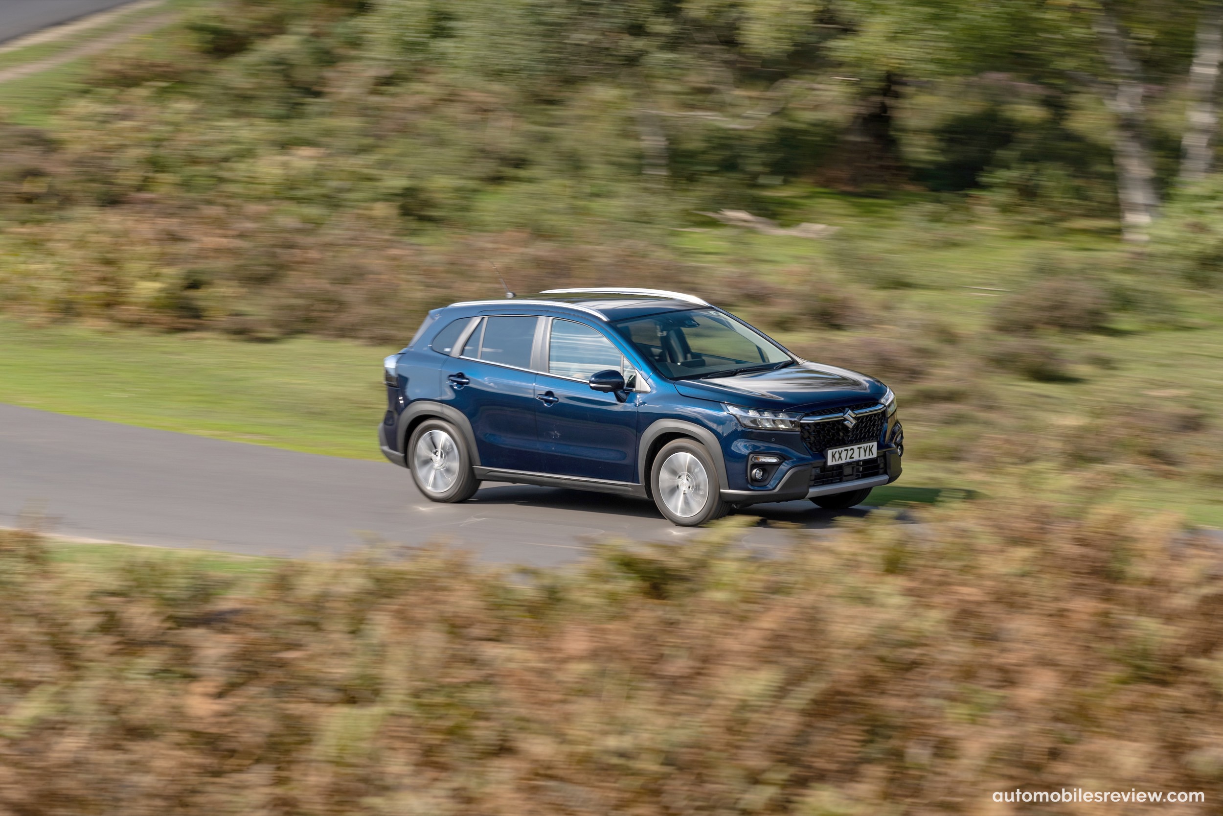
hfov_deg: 12.5
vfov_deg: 8.4
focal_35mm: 164
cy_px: 408
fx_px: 5571
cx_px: 612
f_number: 9
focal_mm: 164
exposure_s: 1/60
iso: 125
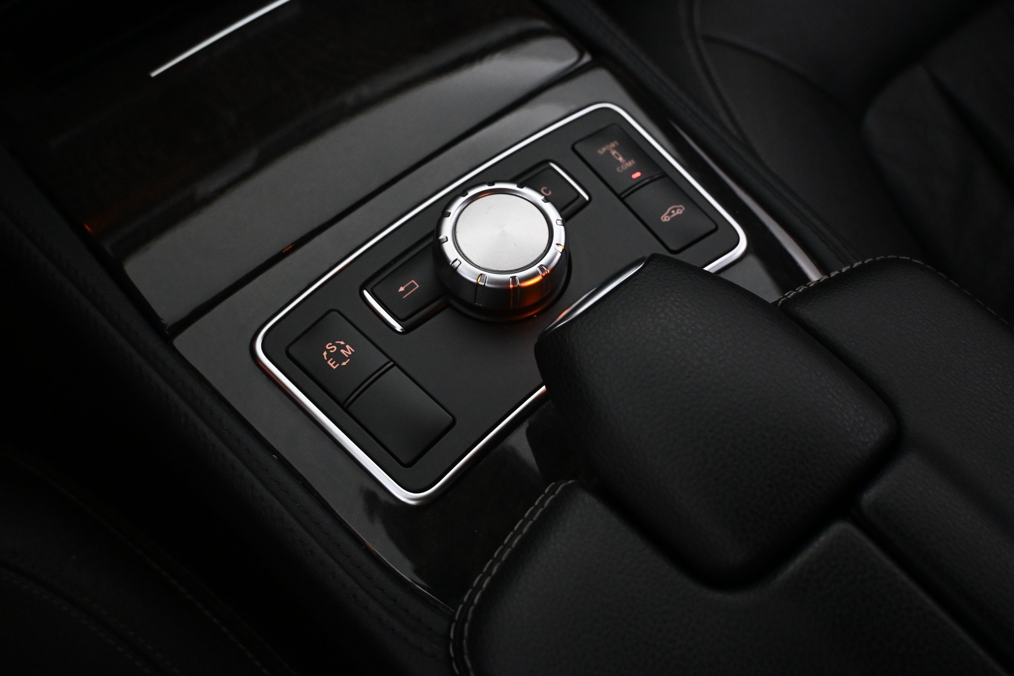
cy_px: 329
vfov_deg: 37.3
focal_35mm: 36
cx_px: 498
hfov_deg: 53.8
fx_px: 1000
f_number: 4.2
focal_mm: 23
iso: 3200
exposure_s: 1/80
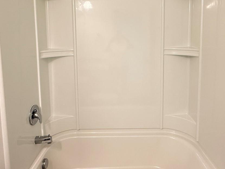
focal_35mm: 27
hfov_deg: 65.3
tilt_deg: -4.5
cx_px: 117
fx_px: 175
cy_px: 54
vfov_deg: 50.2
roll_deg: +0.8
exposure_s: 1/60
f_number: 2.2
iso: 200
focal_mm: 2.22
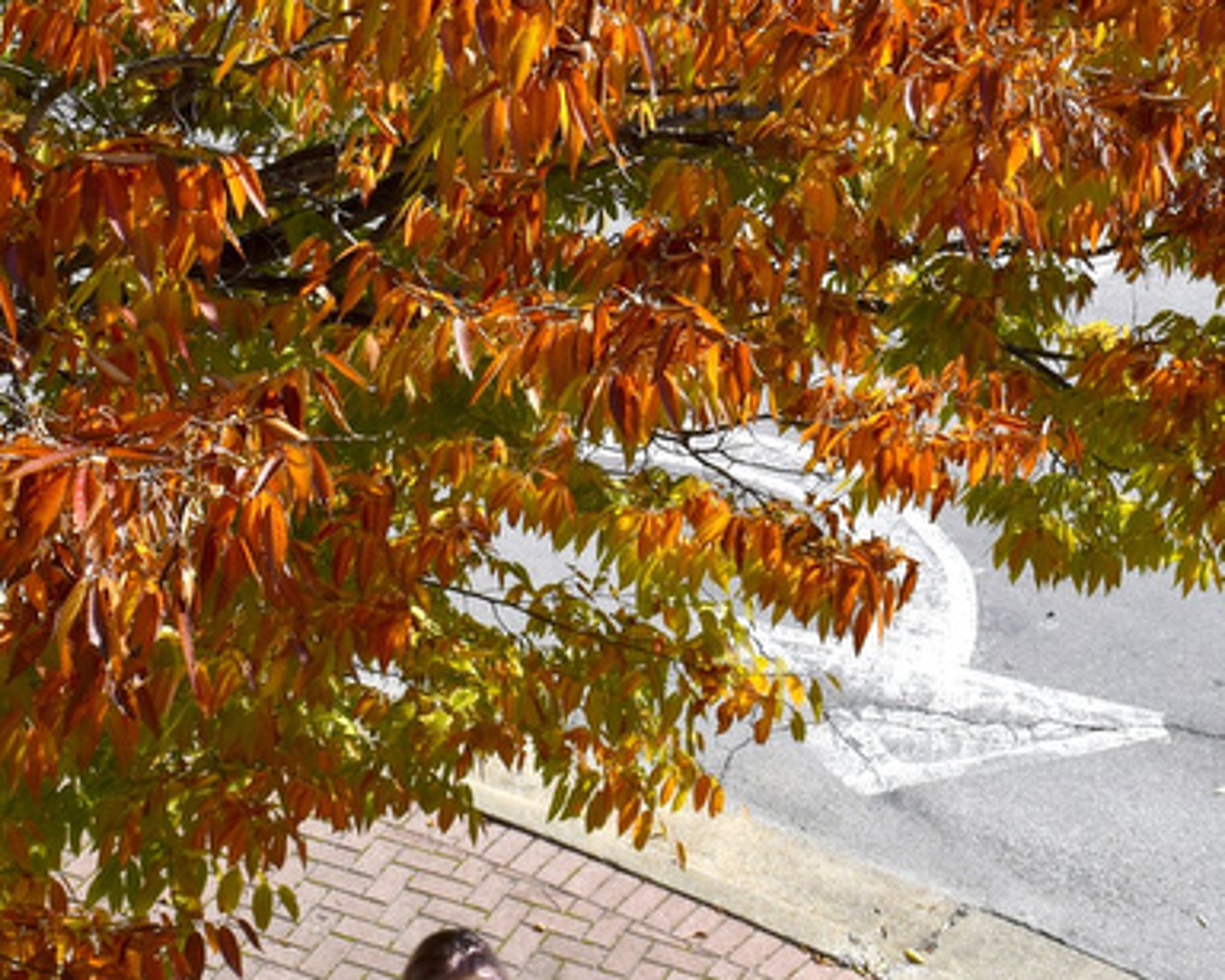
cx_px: 595
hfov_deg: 28.7
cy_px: -10
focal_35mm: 66
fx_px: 2392
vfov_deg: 22.2
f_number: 7.1
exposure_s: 1/500
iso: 200
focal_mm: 18
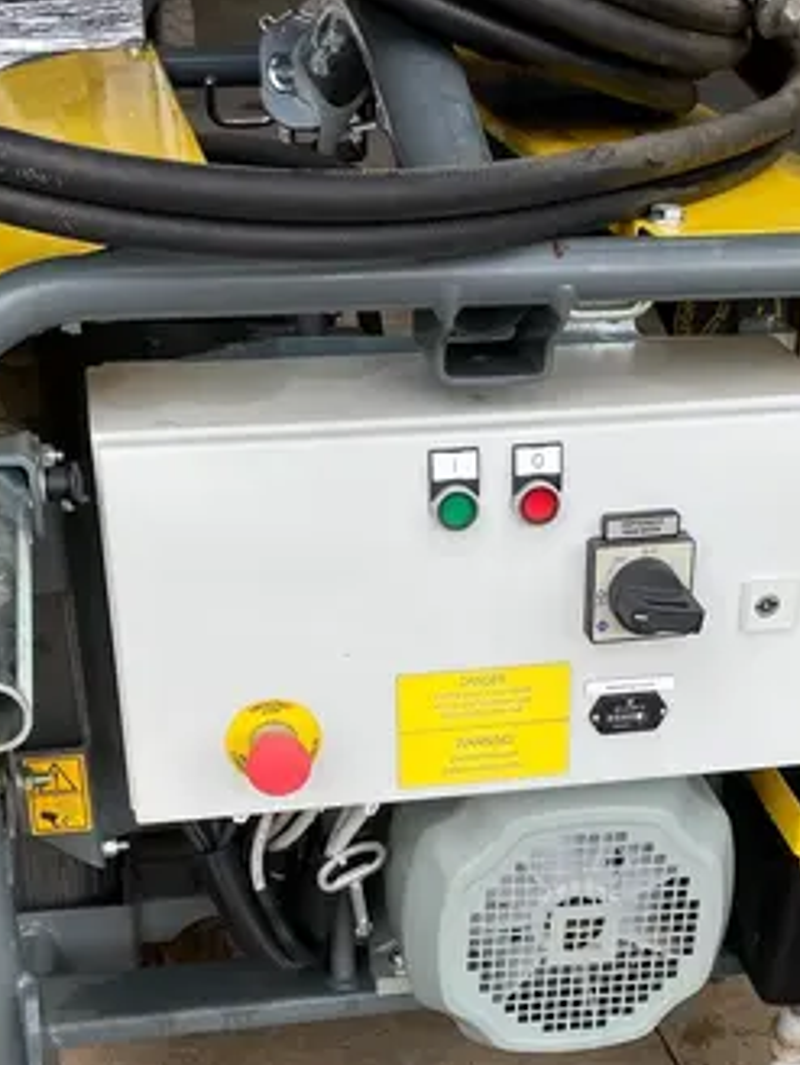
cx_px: 476
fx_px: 1786
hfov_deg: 25.2
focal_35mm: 58
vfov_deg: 32.4
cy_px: 837
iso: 50
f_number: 1.6
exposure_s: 1/489
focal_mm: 4.2
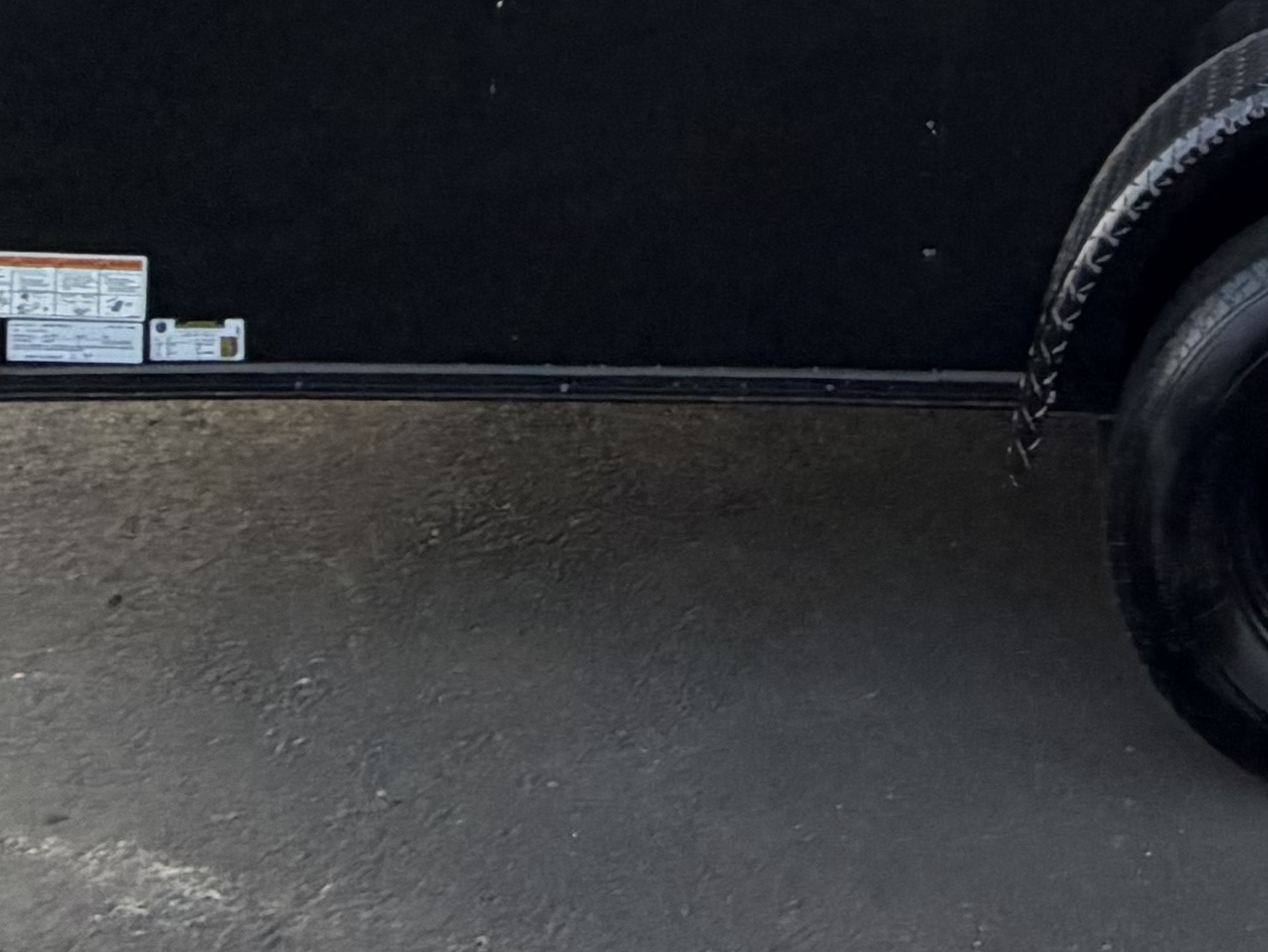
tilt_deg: +1.0
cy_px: -448
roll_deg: +0.4
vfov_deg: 20.2
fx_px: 2308
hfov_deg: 28.3
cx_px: 1345
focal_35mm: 63
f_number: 2.2
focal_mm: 2.22
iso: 100
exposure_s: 1/121
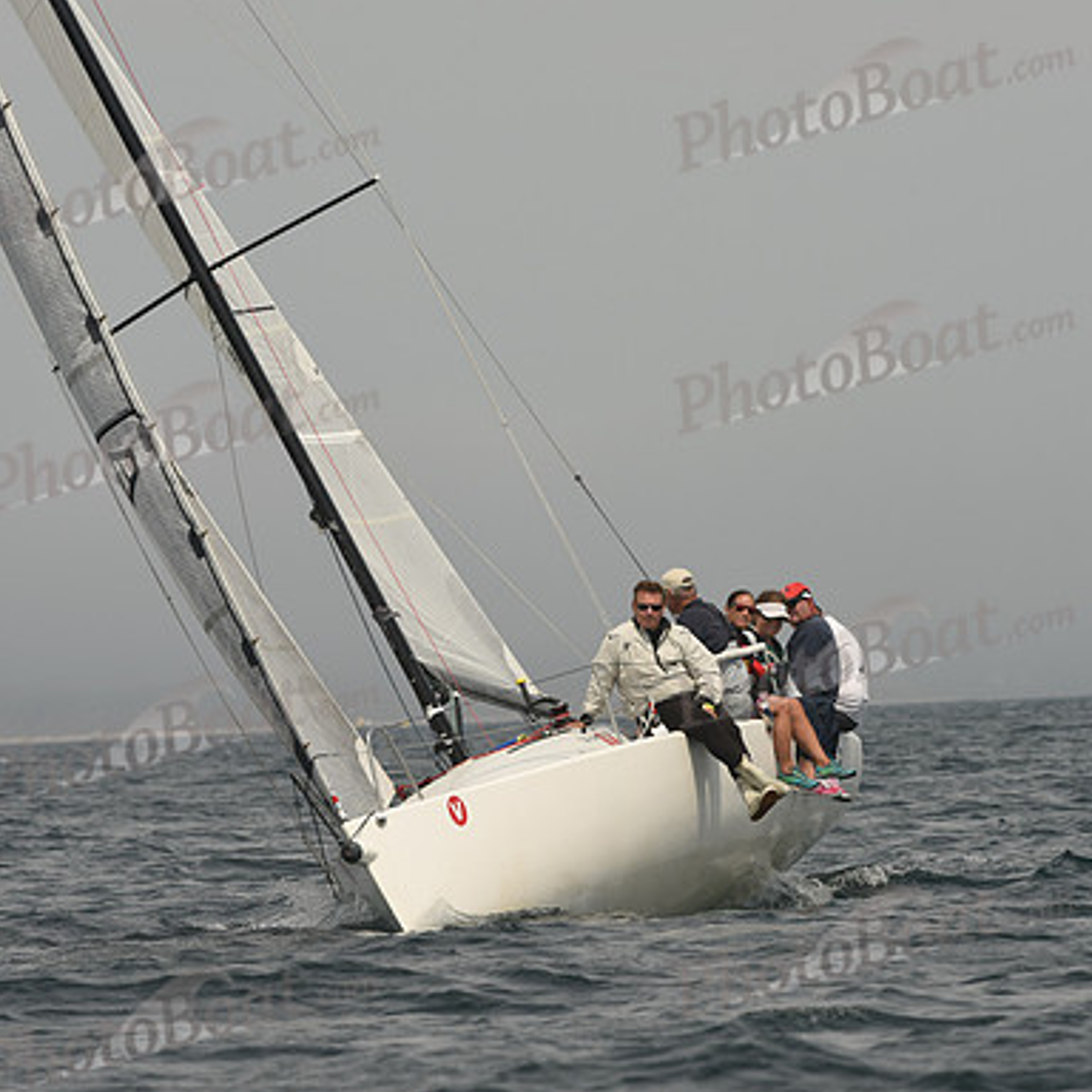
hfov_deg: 4.0
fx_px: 15561
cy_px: 547
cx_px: 529
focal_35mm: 436
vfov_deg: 4.0
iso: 250
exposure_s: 1/800
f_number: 8
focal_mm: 340
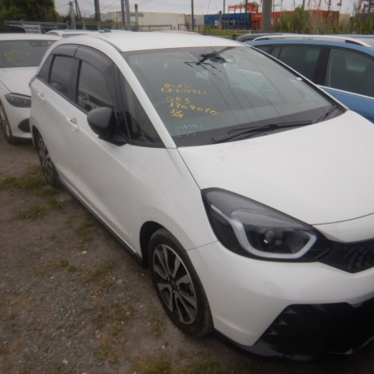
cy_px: 187
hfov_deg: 55.2
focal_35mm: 29
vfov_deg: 55.6
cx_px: 225
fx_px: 354
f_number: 2.8
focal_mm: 4.3
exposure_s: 1/250
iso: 125
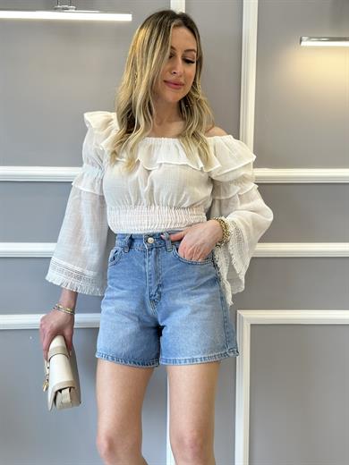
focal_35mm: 48
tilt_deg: -6.2
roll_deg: -0.8
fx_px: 645
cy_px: 232
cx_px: 174
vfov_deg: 39.7
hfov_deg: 30.3
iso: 64
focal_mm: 6.86
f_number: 1.78
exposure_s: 1/146
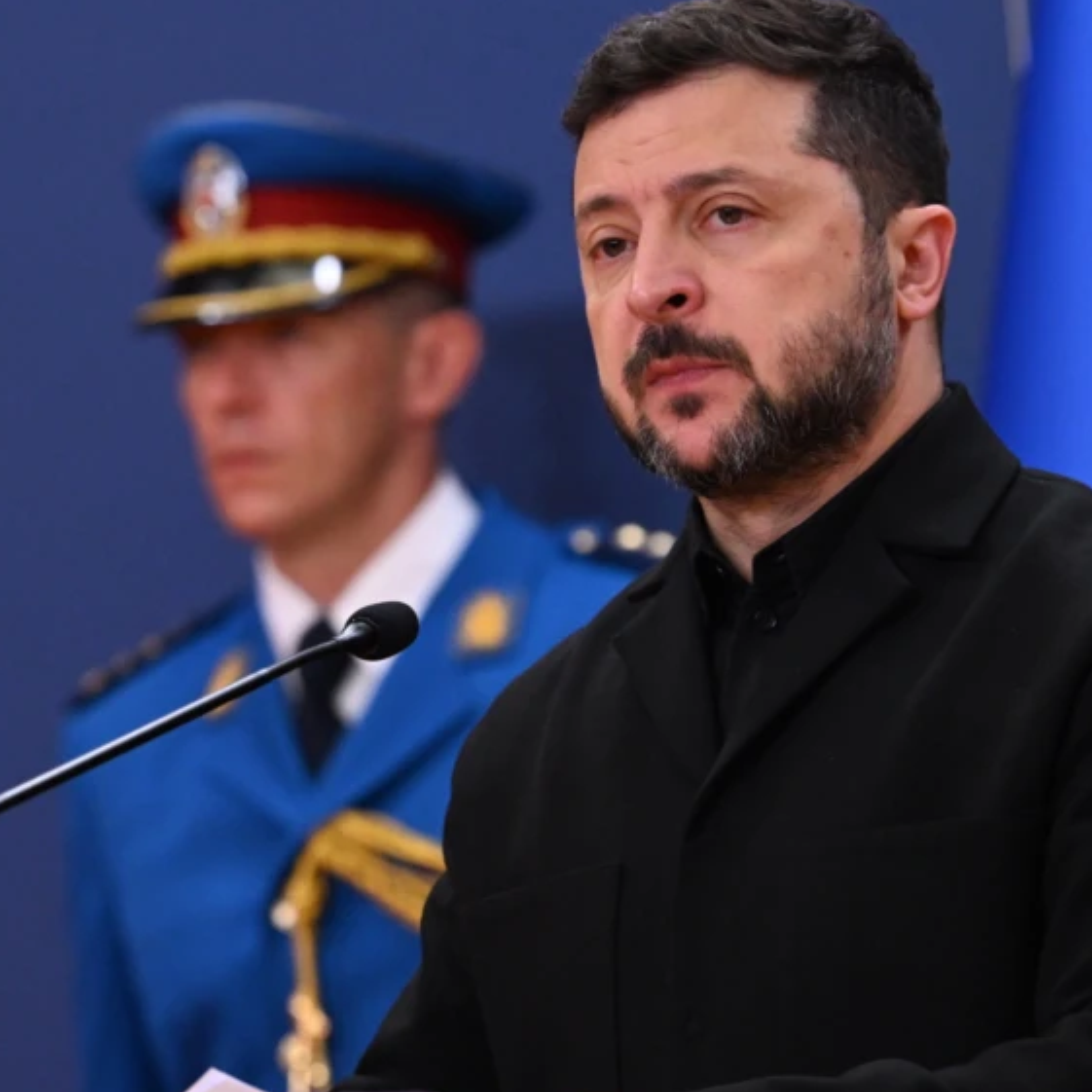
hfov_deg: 4.2
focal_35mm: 419
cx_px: 288
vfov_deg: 4.2
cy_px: 632
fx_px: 14954
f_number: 4
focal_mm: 180
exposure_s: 1/500
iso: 3200
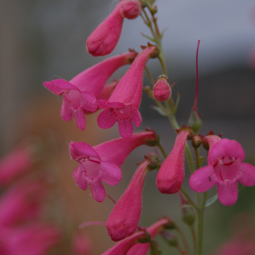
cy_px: 107
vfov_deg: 11.3
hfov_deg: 11.3
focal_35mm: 154
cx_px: 128
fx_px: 1283
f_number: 5.6
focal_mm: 80
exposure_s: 1/50
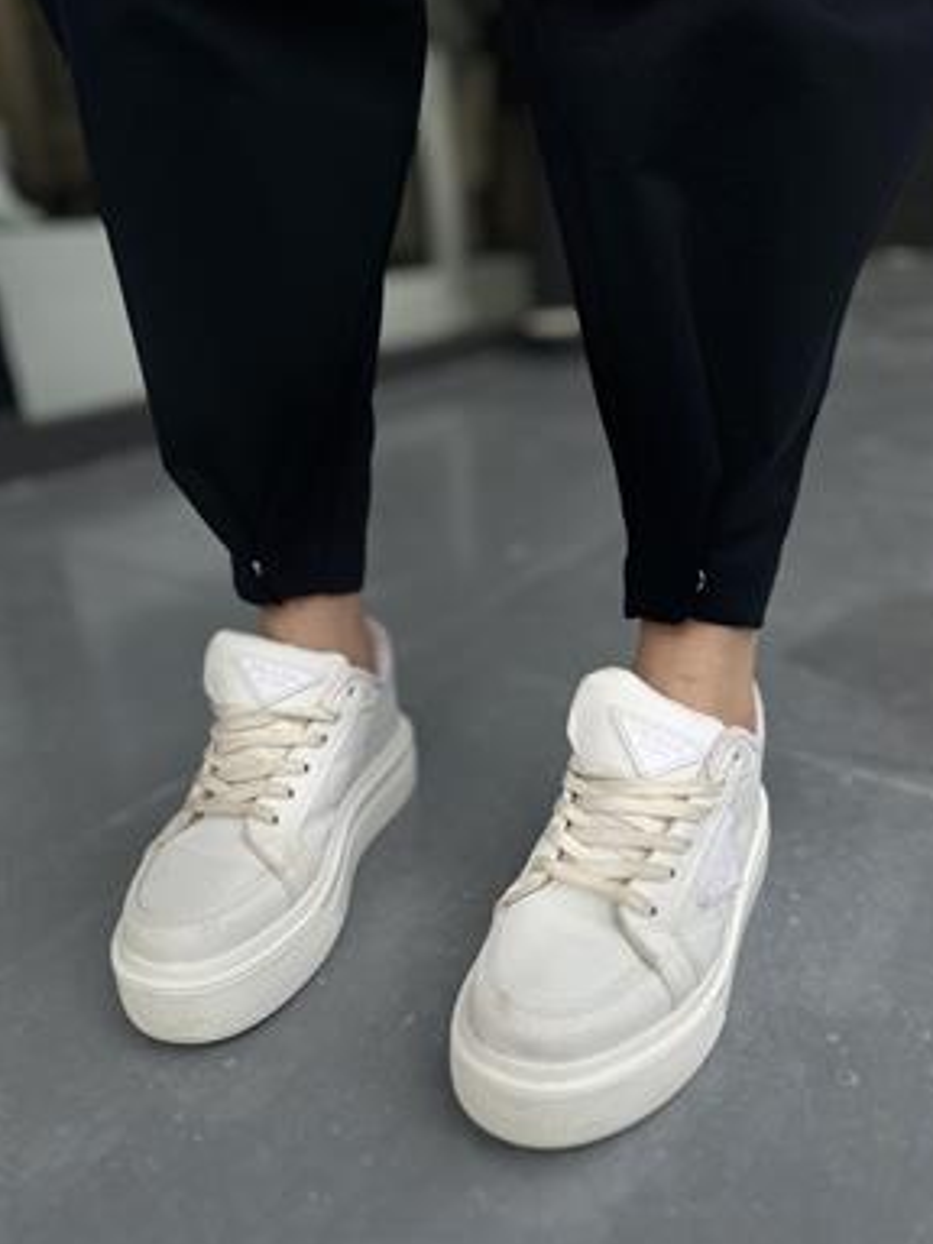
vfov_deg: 69.4
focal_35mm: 25
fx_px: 898
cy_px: 622
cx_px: 483
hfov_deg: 54.9
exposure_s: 1/1453
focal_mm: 6.86
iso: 80
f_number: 1.78
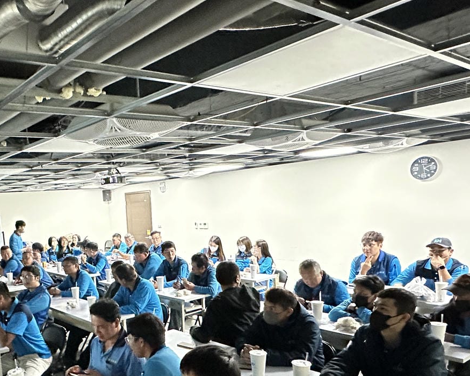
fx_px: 417
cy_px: 266
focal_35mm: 30
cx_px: 109
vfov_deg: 47.3
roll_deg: +4.7
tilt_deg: -8.6
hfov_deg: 55.5
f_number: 2.2
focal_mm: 2.22
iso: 1000
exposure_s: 1/60
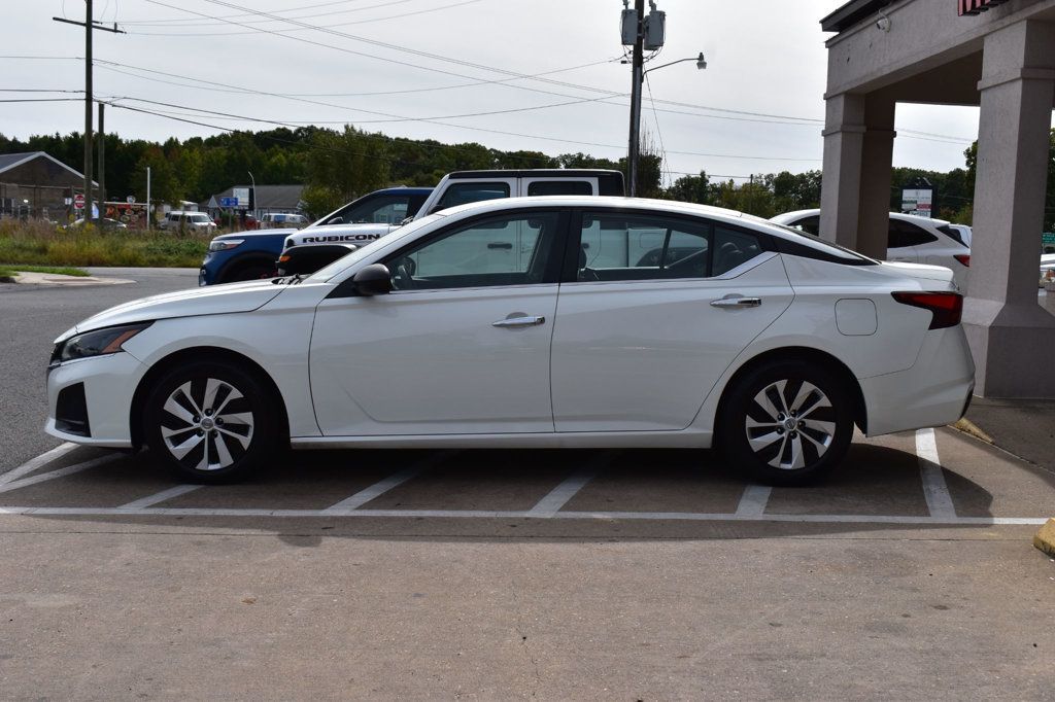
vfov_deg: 31.9
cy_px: 351
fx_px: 1230
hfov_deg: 46.4
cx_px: 528
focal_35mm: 42
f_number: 11
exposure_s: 1/500
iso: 220
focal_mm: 28
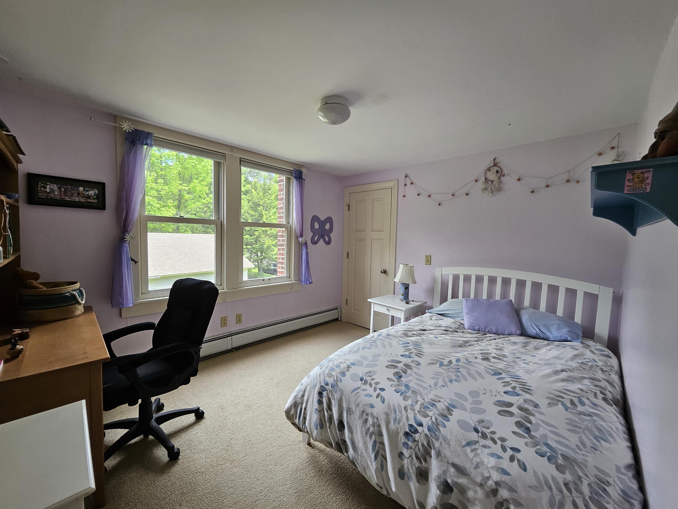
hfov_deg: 106.2
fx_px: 255
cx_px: 339
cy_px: 254
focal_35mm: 13
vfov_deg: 89.9
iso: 64
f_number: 2.2
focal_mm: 1.74
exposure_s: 1/60
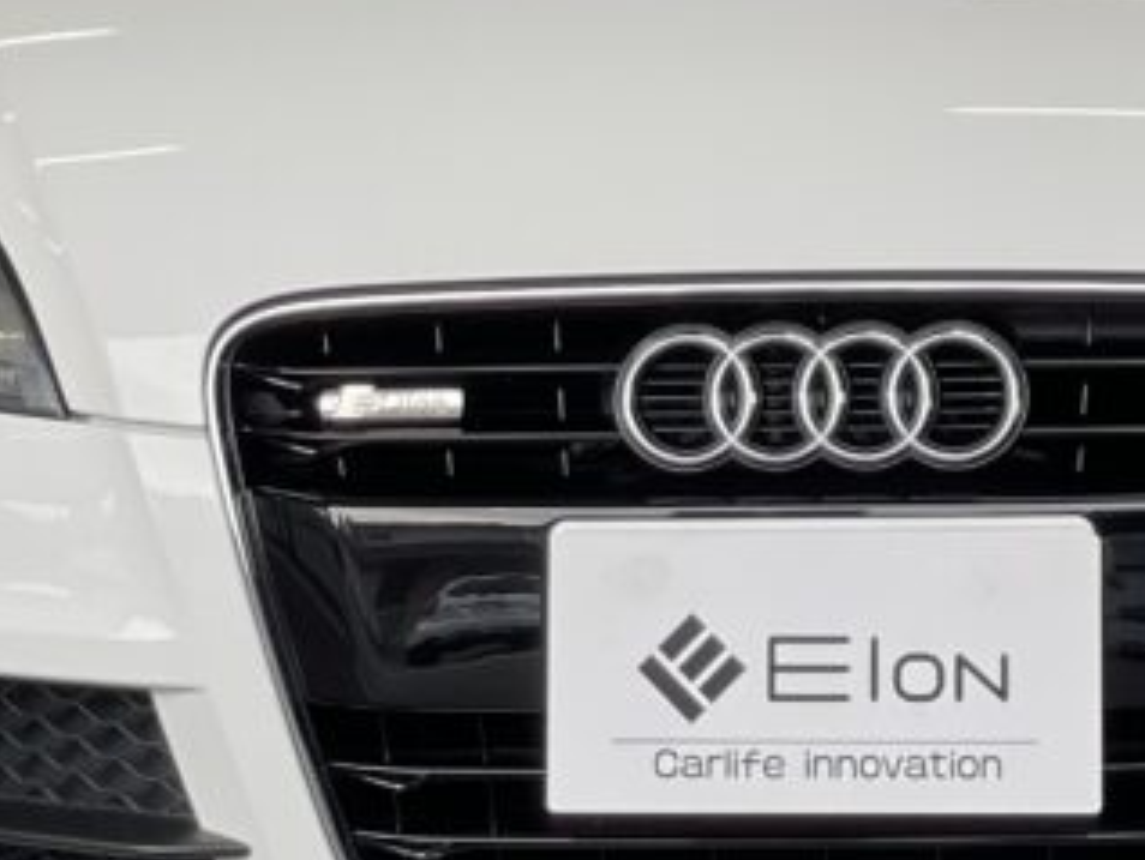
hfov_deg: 9.6
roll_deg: +0.8
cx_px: 857
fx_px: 6819
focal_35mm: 206
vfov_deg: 7.1
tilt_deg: -0.6
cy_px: -335
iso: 25
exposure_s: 1/120
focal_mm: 7.5
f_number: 2.2
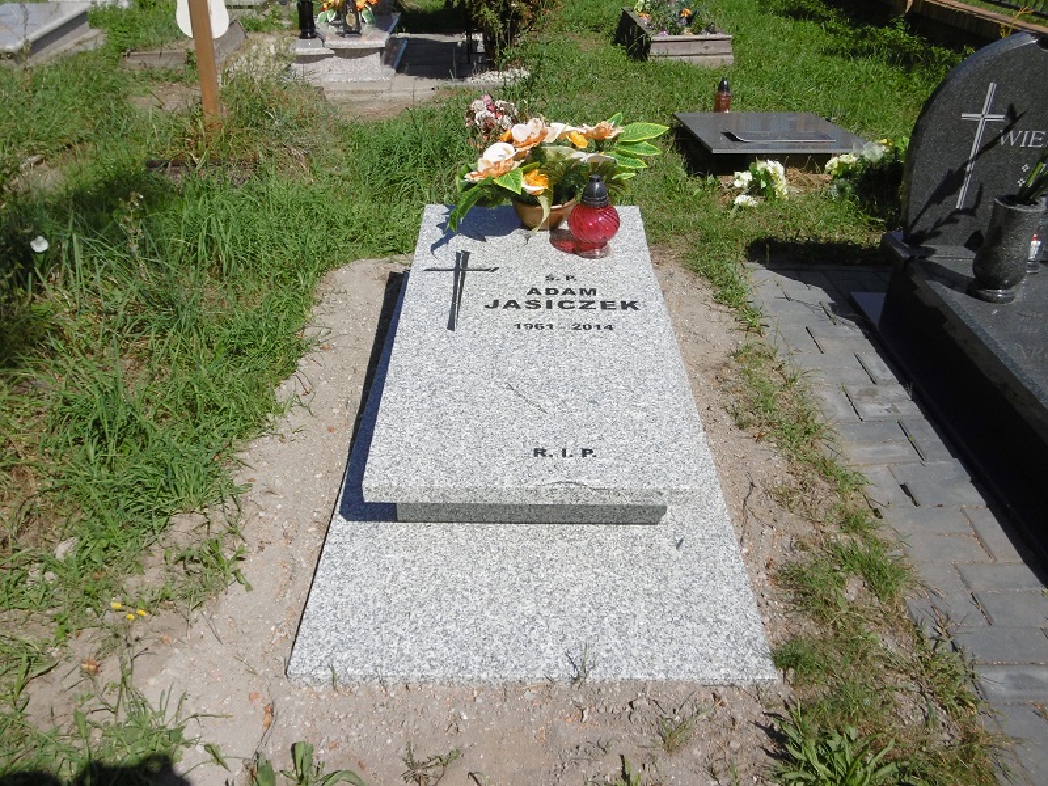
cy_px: 393
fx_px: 969
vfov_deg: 44.2
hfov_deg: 56.8
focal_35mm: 32
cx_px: 524
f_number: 8.8
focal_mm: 5.8
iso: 100
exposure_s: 1/250
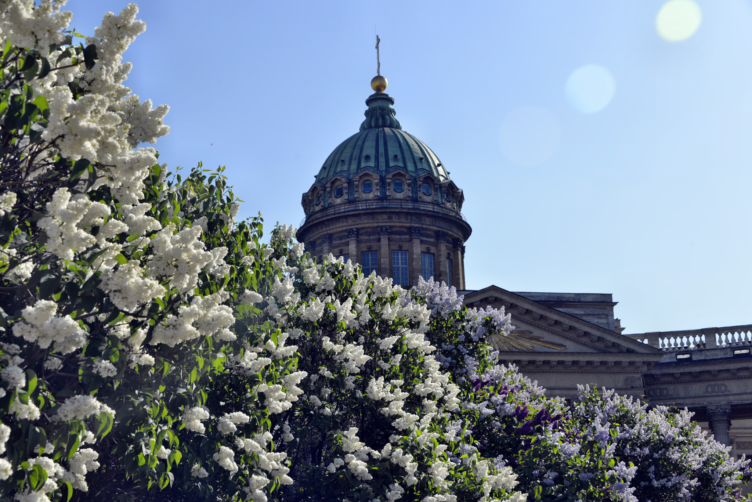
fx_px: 1045
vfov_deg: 27.0
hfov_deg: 39.6
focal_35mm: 50
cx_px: 376
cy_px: 251
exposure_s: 1/250
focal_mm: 50
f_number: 8
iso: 125
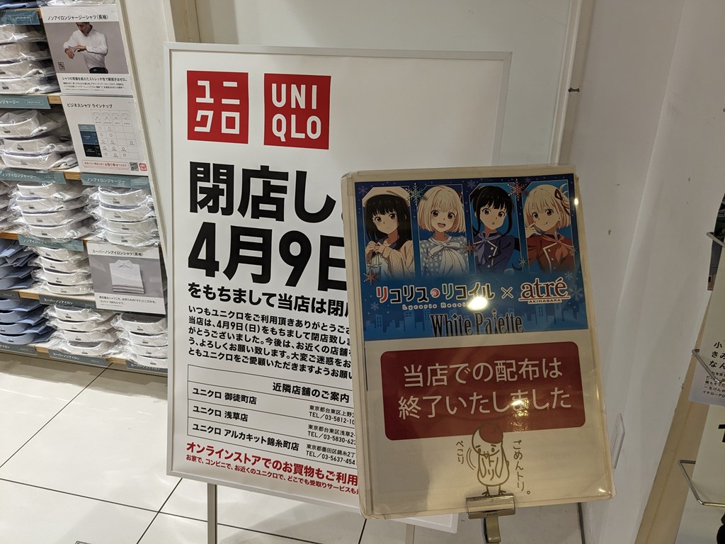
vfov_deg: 51.4
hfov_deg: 65.3
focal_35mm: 27
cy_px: 272
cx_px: 362
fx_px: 565
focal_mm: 4.38
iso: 99
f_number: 1.73
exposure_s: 1/99.9
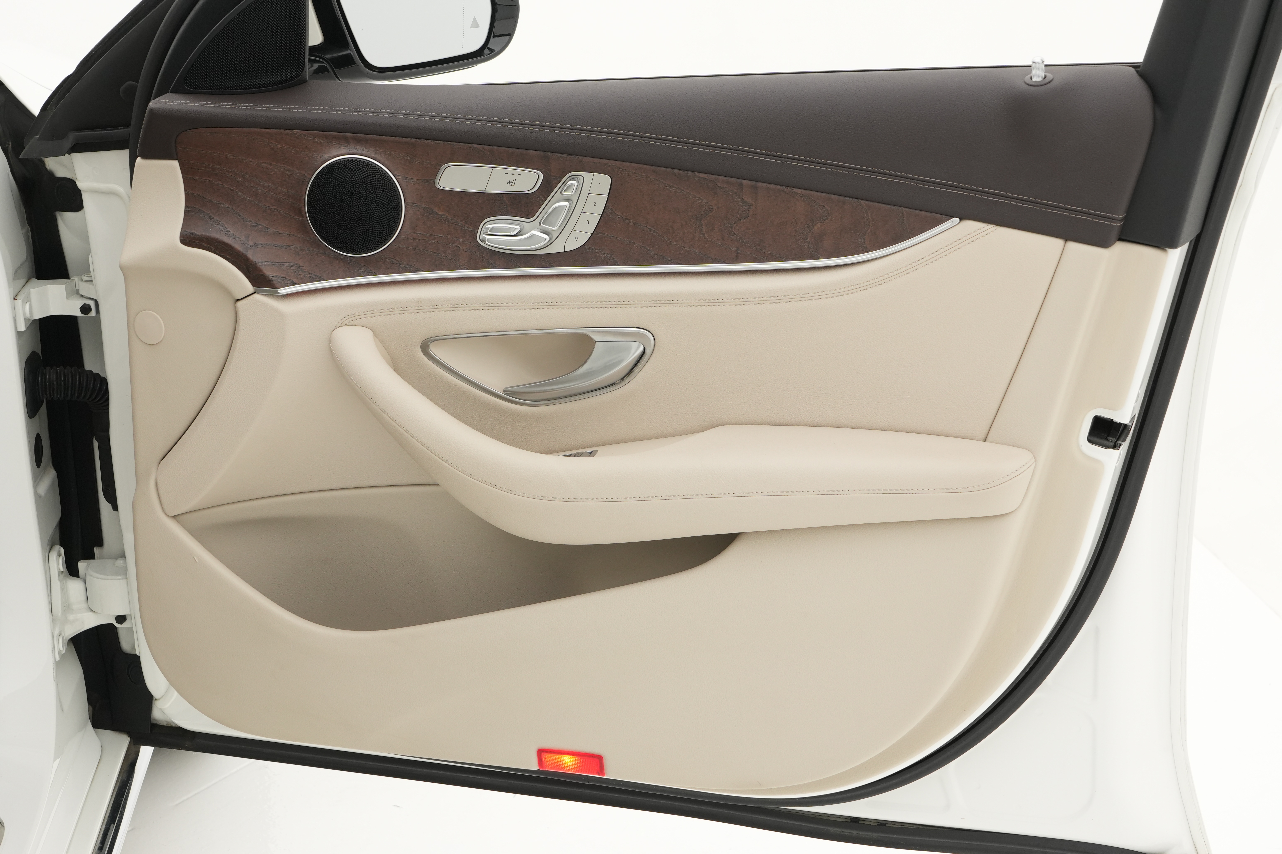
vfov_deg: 25.8
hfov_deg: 37.9
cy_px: 427
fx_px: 1869
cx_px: 641
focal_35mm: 52
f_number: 7.1
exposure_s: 1/80
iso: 500
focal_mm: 35
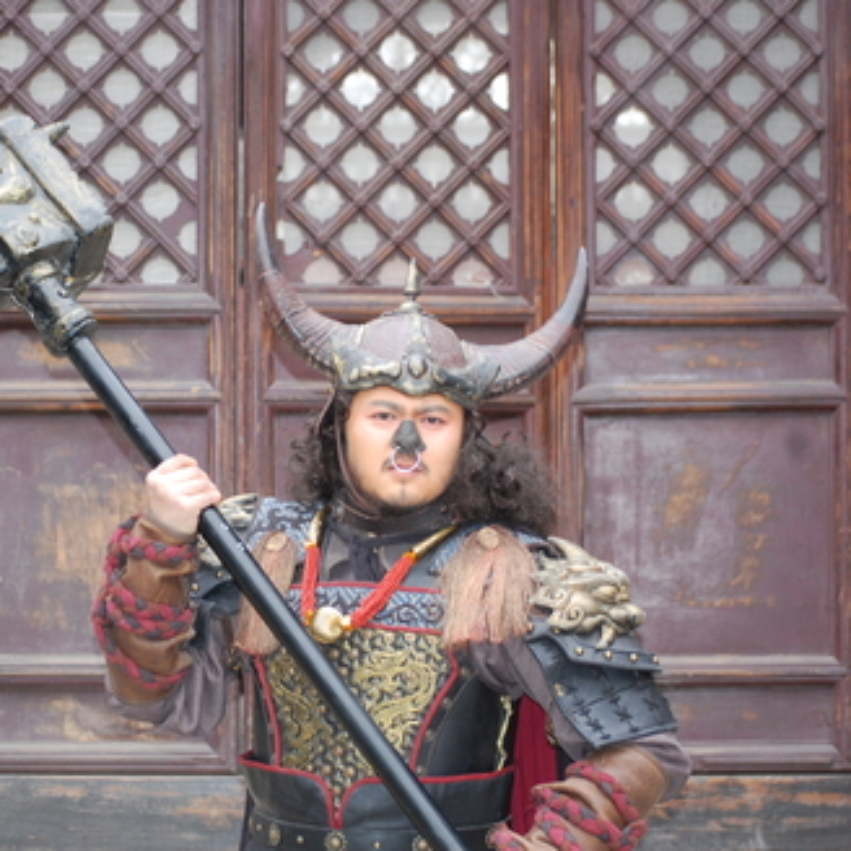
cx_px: 234
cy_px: 428
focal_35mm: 107
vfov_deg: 16.3
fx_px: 2966
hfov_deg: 16.3
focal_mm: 55
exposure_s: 1/80
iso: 400
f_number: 4
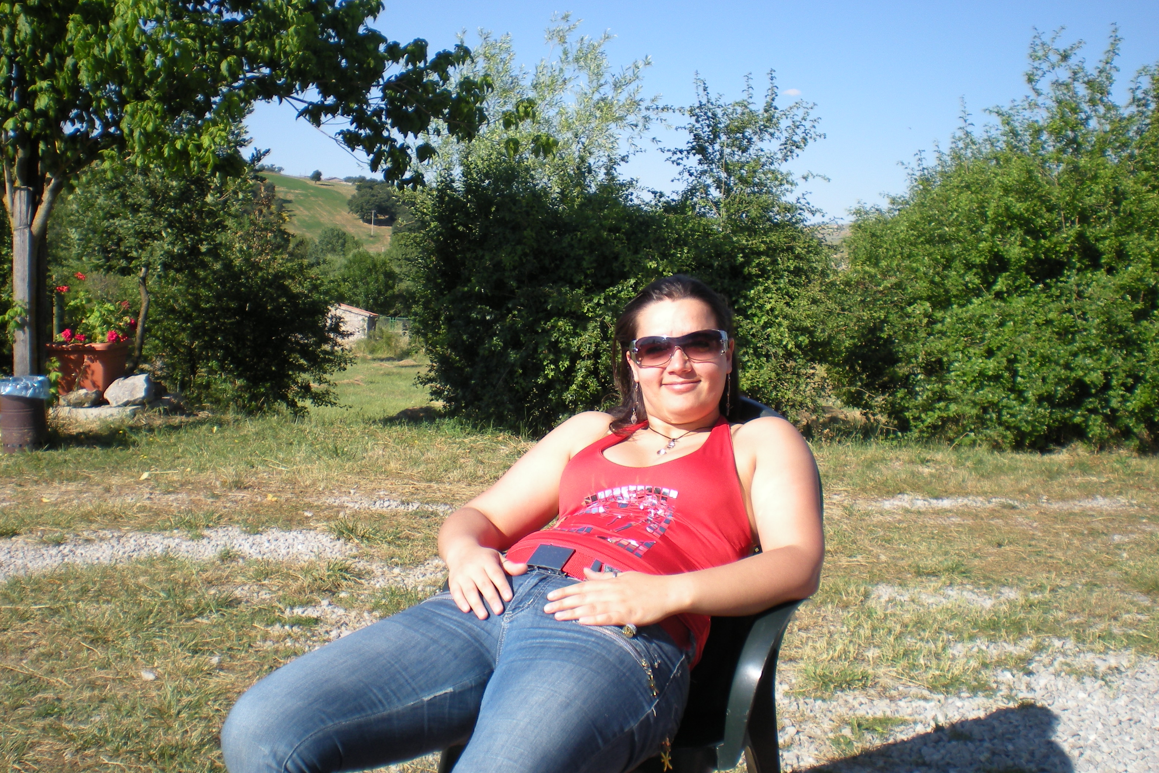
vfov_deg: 32.6
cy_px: 385
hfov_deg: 47.4
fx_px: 1320
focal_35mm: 41
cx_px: 563
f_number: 4.6
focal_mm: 6.3
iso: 64
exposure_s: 1/328
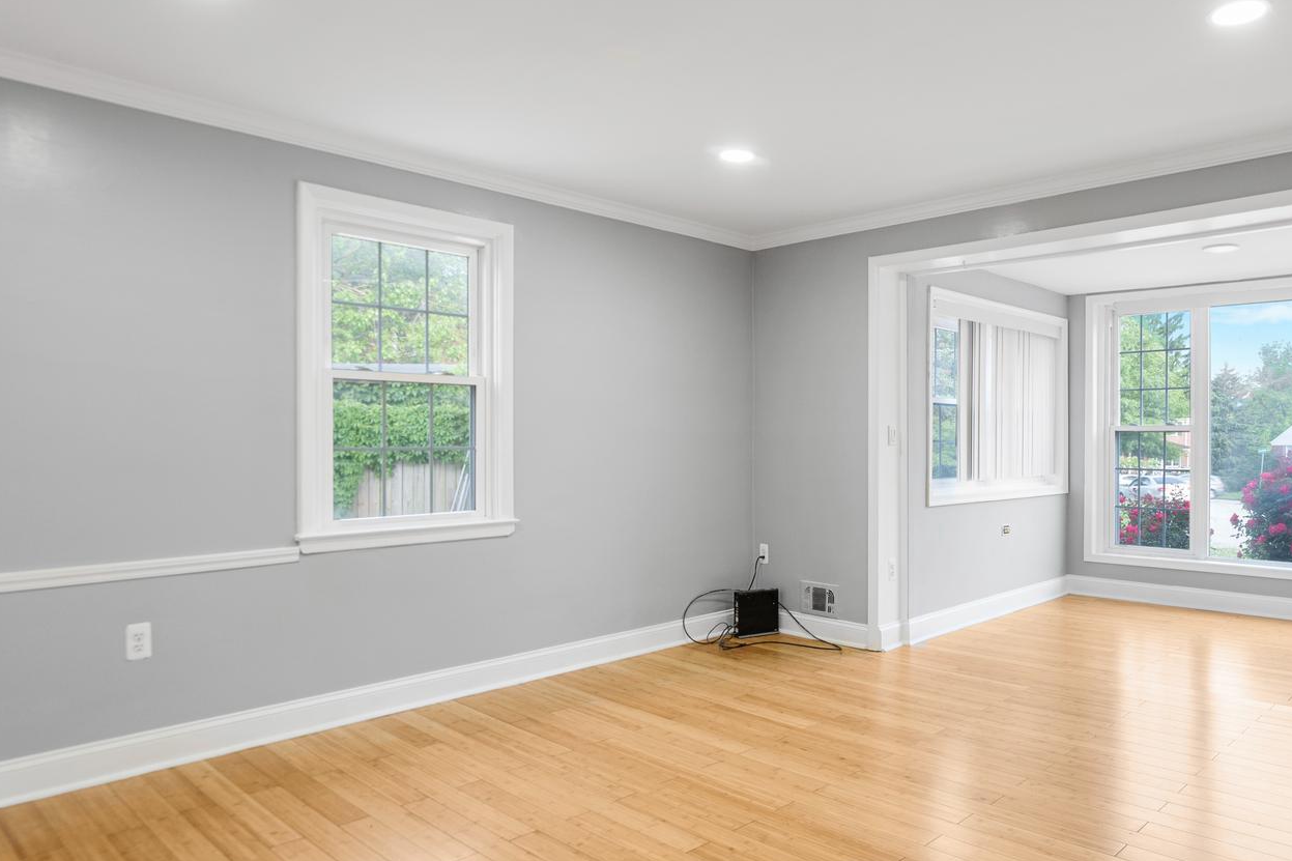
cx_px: 789
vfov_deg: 55.0
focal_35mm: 23
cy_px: 468
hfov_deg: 75.1
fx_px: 825
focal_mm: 14
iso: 400
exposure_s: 1/5
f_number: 8
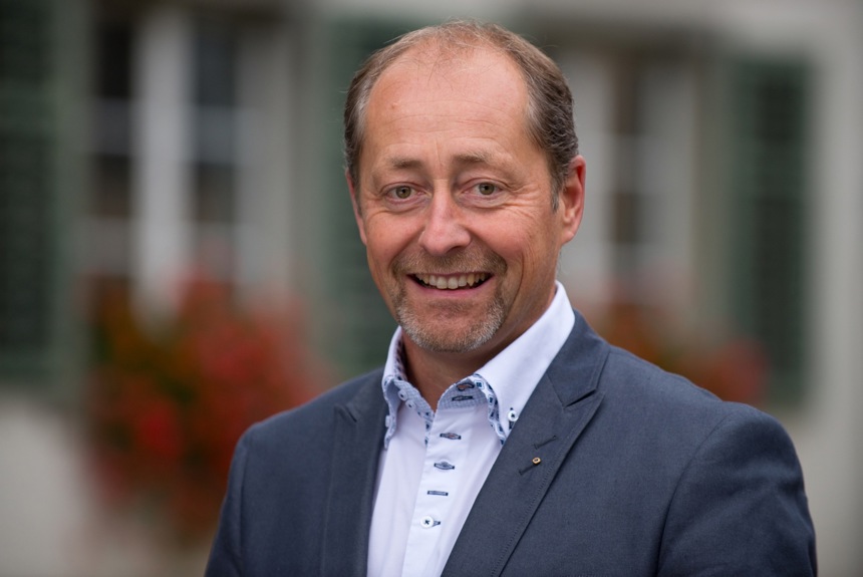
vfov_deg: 6.9
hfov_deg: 10.3
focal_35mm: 200
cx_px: 432
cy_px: 288
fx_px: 4798
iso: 500
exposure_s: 1/125
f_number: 3.5
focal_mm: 200
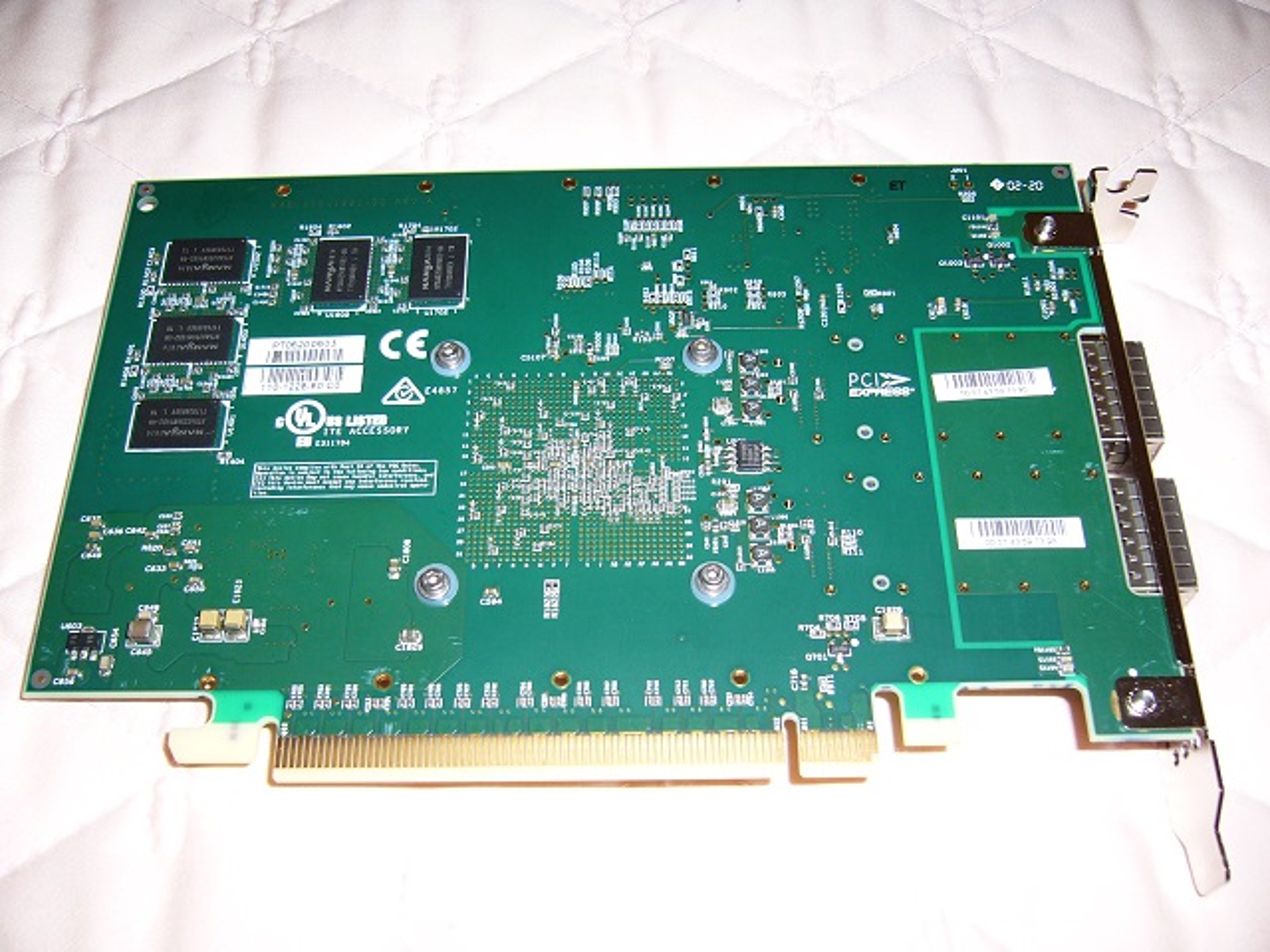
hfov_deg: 52.6
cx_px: 635
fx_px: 1284
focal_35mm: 35
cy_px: 476
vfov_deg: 40.7
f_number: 2.8
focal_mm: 5.8
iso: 80
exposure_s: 1/30
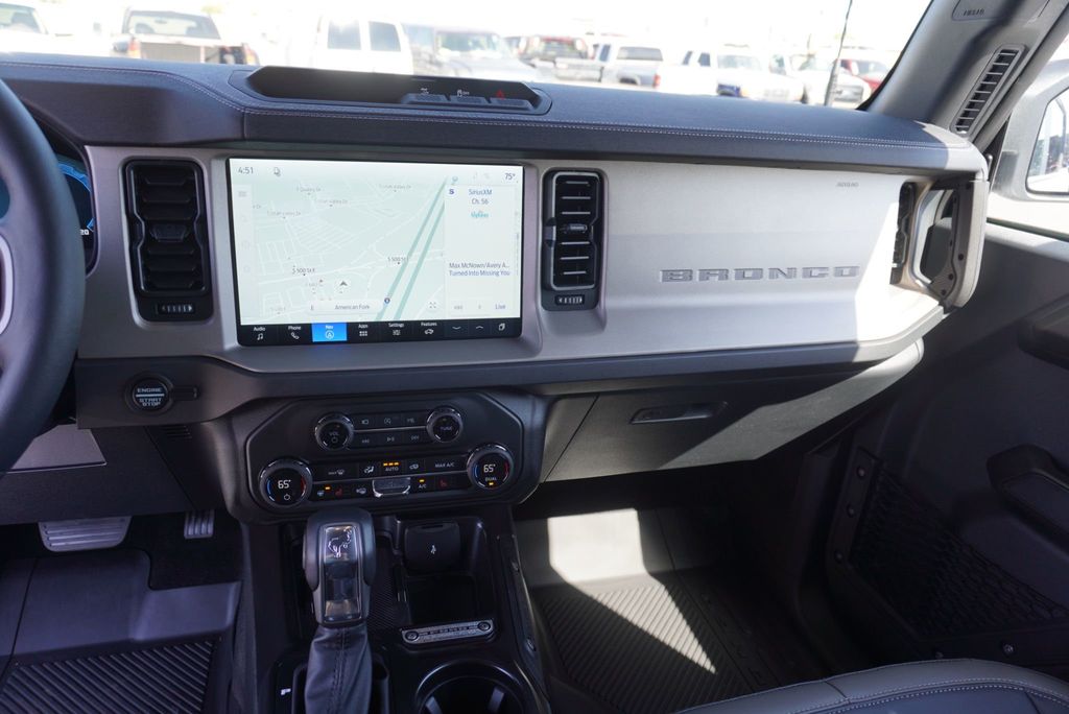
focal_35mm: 24
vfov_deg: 53.2
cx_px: 534
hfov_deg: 73.7
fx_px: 713
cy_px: 357
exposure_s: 1/60
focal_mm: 16
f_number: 4
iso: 100
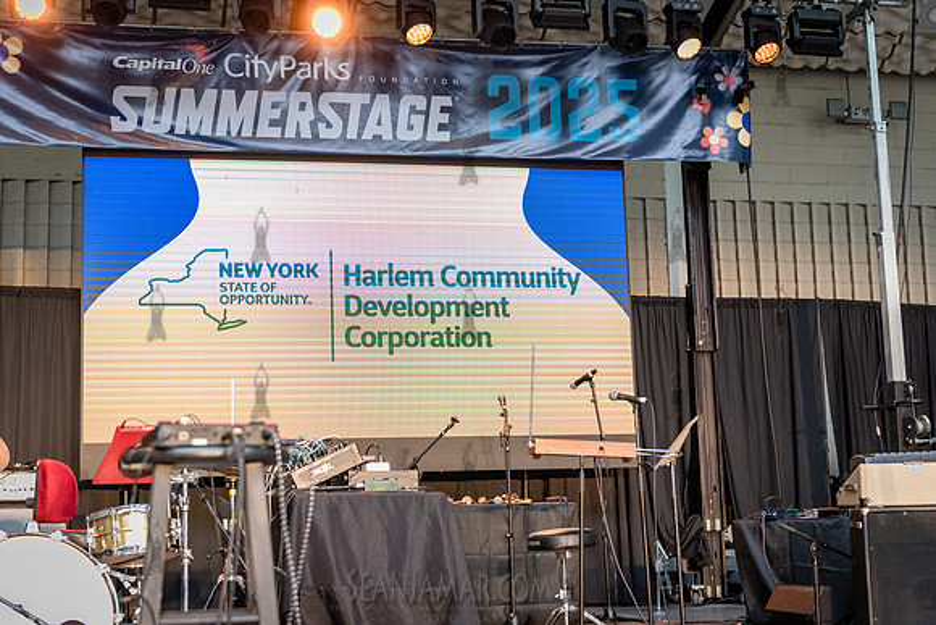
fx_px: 1508
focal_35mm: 58
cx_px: 468
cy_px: 312
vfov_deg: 23.4
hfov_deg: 34.5
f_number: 3.5
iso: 4000
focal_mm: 58
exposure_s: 1/500
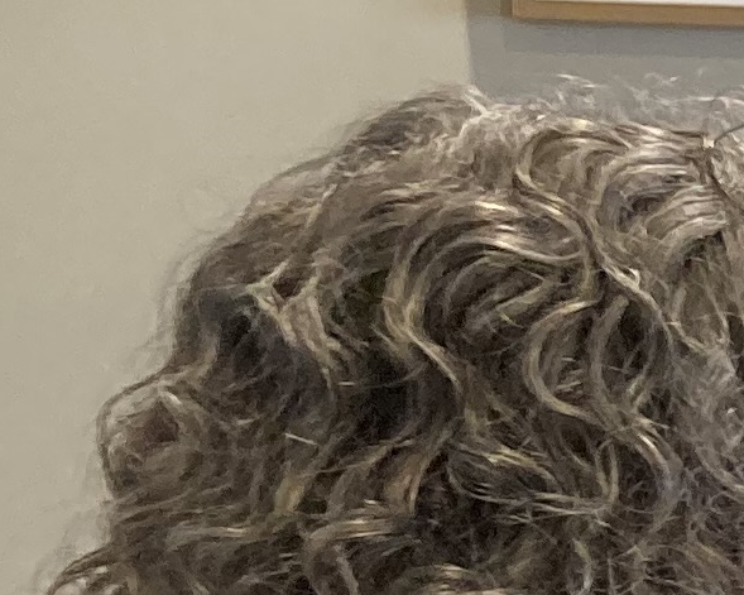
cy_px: 736
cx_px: 2299
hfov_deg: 8.5
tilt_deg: -6.8
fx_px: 4117
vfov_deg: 8.2
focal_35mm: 187
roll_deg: -1.8
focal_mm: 3.99
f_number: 1.8
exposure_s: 1/60
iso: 100
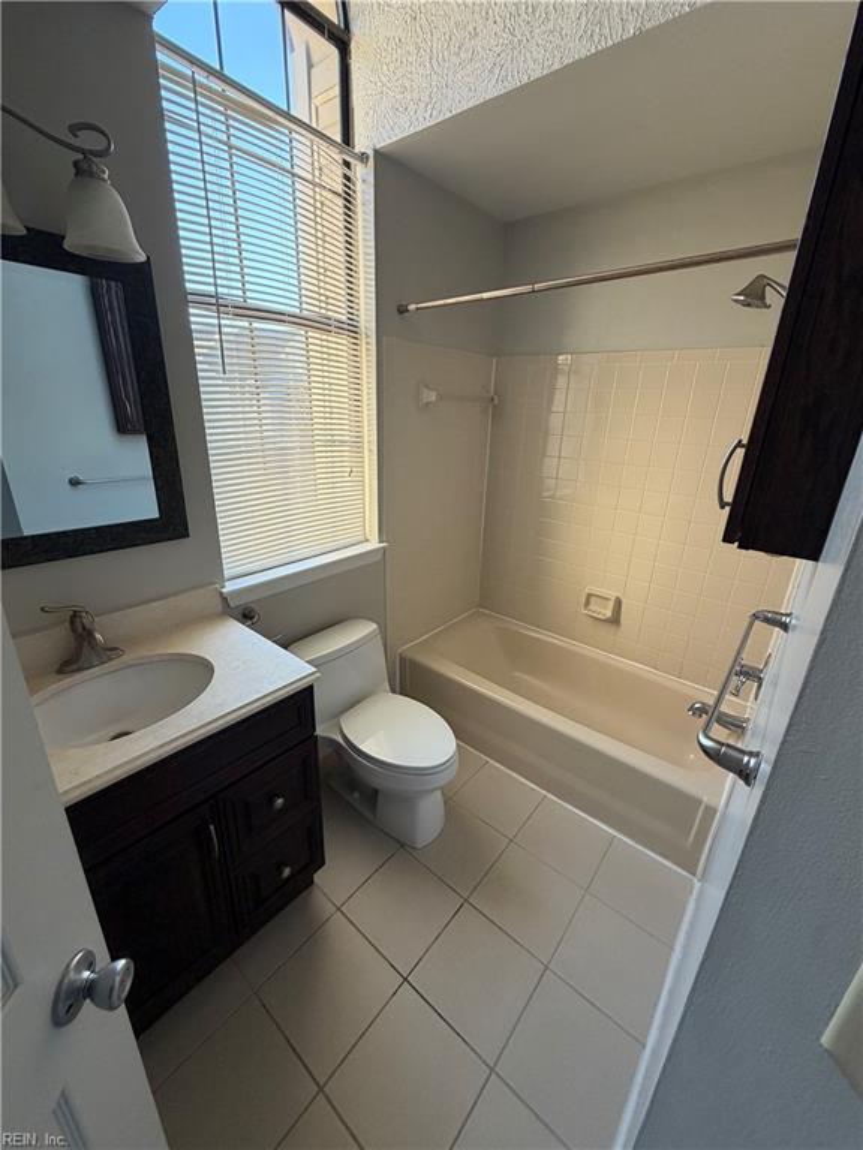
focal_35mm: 14
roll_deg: -2.4
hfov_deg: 85.7
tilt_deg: -19.0
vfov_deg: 102.1
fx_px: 465
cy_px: 575
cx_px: 432
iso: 160
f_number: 2.2
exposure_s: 1/121
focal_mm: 2.22
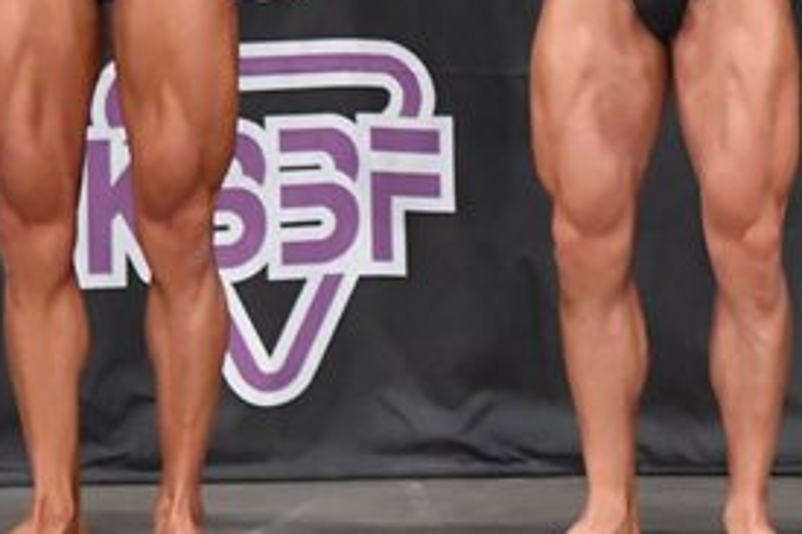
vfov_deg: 2.2
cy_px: -79
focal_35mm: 612
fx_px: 13625
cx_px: 672
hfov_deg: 3.4
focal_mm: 145
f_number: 5.6
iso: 6400
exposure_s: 1/400
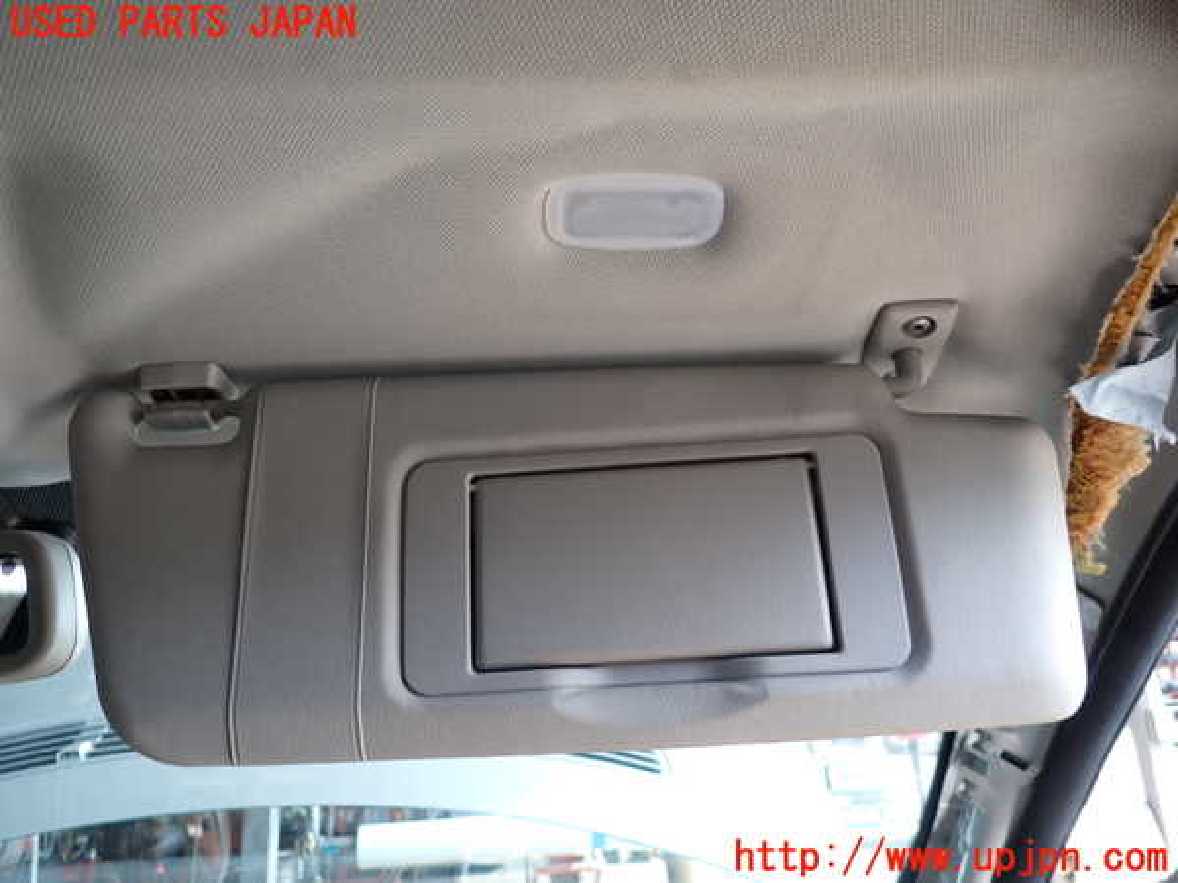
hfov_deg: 69.4
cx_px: 589
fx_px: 851
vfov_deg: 54.9
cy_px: 442
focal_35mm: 25
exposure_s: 1/125
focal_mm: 4.5
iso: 100
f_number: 2
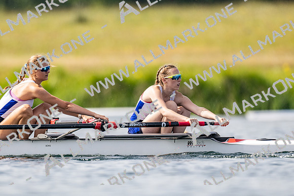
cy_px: 98
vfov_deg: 1.5
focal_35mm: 900
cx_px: 147
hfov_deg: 2.3
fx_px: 7355
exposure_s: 1/2500
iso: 200
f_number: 4
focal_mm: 600
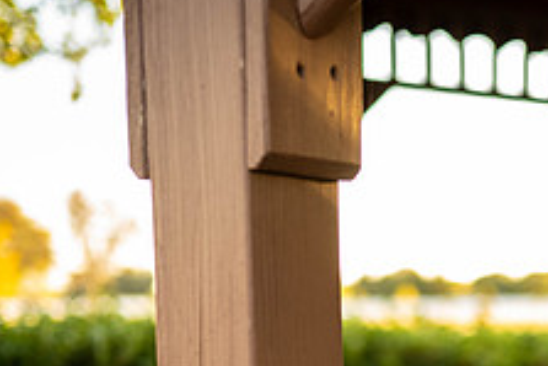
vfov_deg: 14.5
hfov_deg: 21.1
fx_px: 1386
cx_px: 627
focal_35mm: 91
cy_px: 458
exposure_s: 1/500
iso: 500
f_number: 2.2
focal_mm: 35
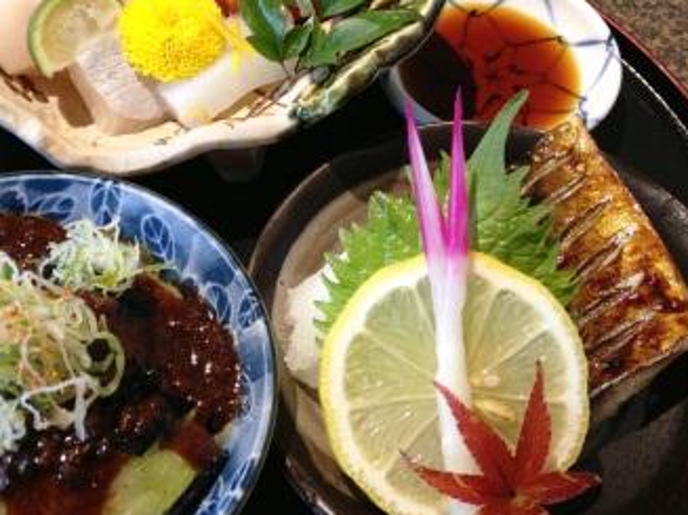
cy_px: 235
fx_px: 954
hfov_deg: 39.4
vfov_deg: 30.2
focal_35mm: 48
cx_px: 265
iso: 125
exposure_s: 1/20
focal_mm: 4.28
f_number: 2.4
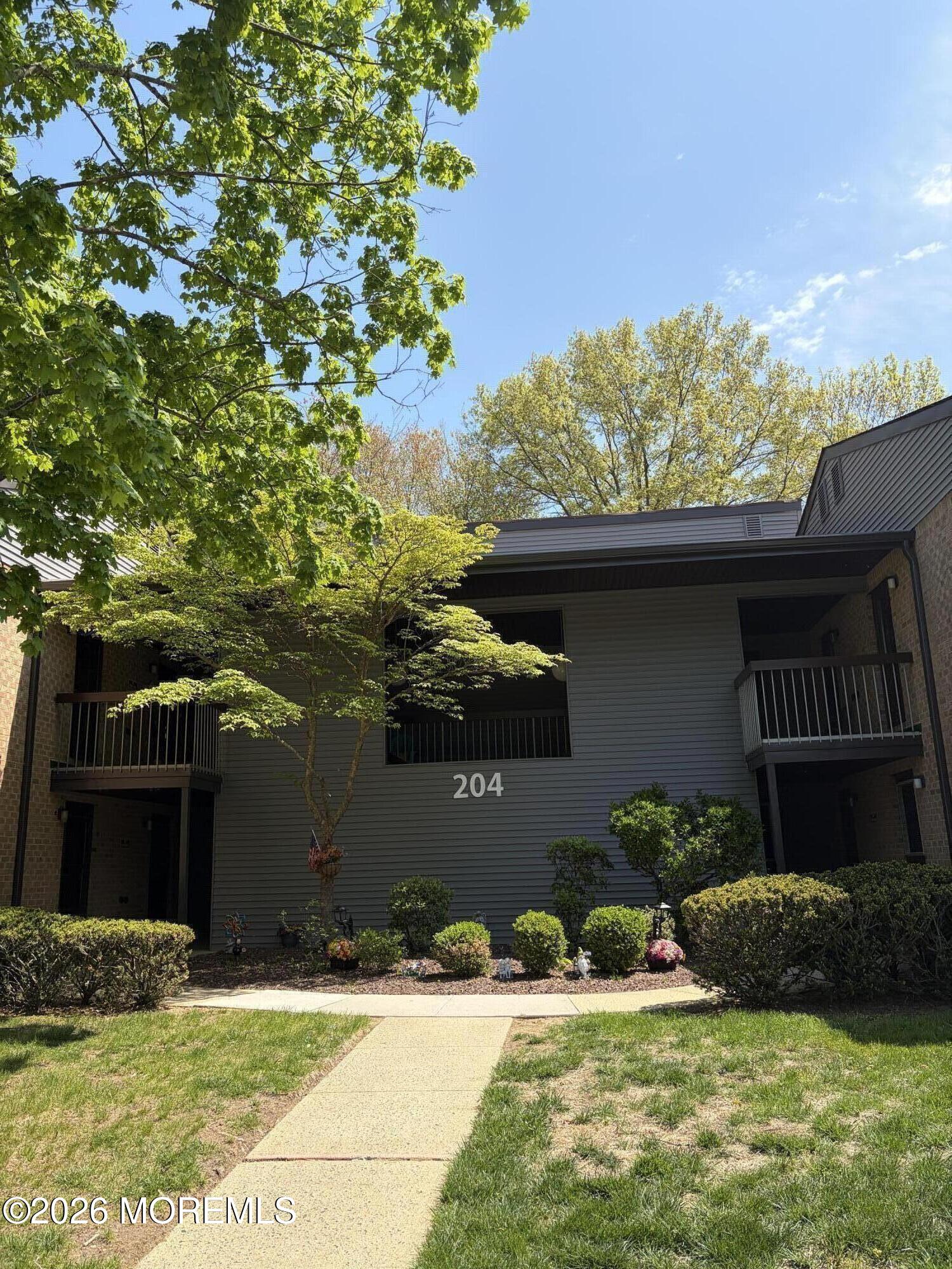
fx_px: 953
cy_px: 634
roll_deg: +2.1
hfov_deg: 53.1
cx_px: 476
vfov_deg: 67.3
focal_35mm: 26
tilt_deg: +13.5
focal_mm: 5.96
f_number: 1.6
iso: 50
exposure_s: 1/2208
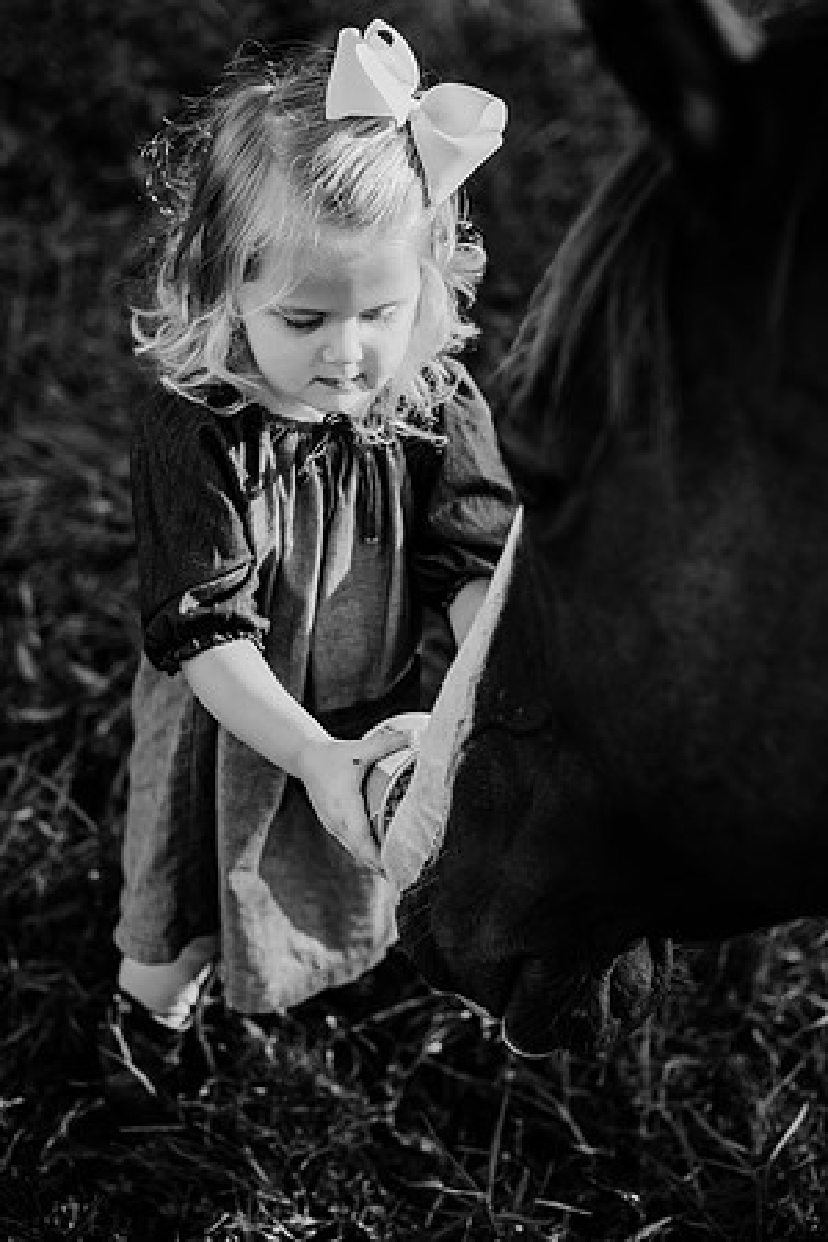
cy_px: 621
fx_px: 1725
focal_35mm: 50
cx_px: 414
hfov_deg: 27.0
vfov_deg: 39.6
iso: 200
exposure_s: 1/800
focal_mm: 50
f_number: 2.8
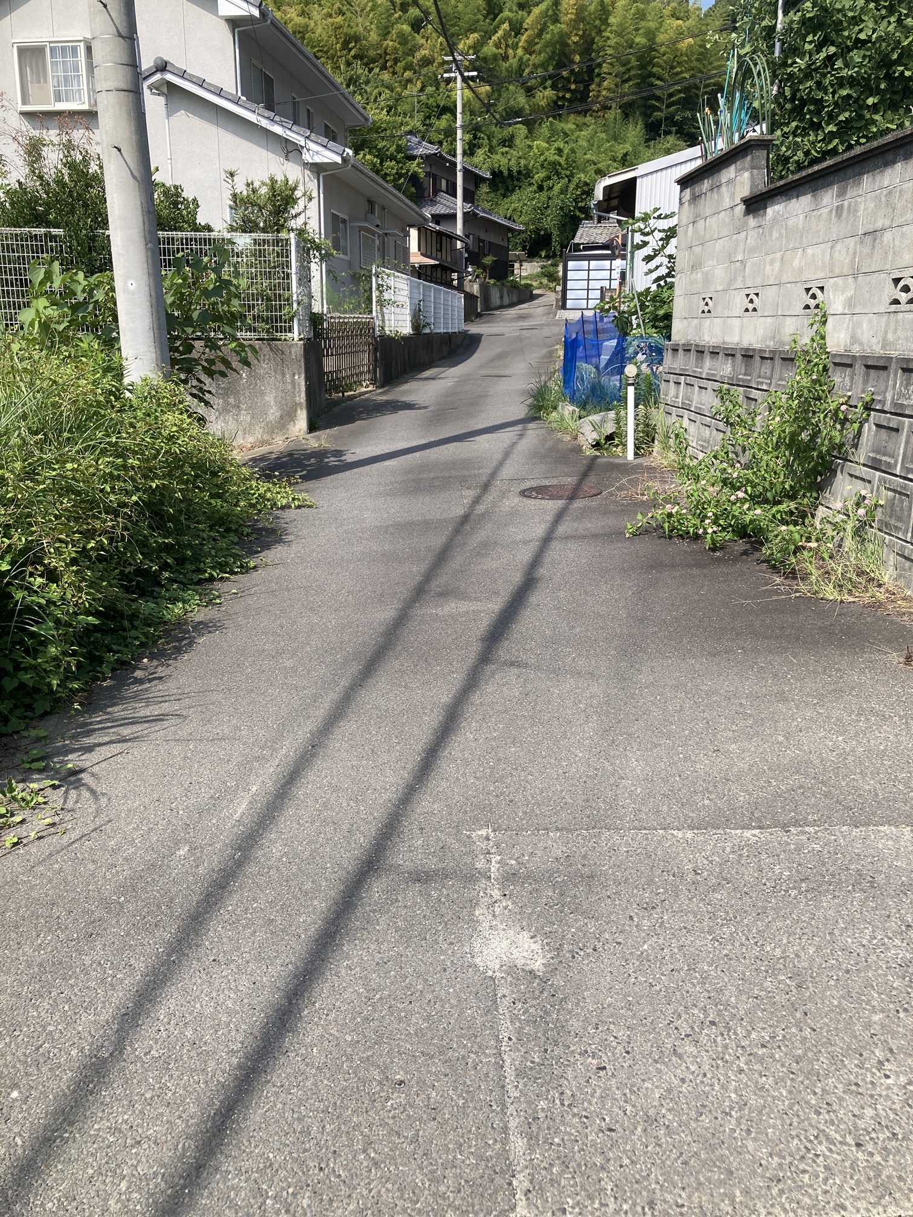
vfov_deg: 63.4
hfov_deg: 49.7
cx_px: 456
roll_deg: -1.7
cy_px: 608
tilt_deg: -11.5
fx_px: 985
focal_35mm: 28
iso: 20
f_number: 1.8
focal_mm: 3.99
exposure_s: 1/1600
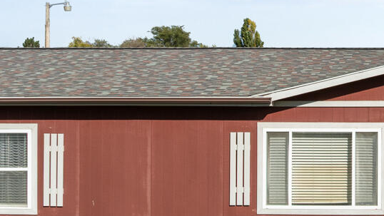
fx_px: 845
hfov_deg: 24.3
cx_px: 399
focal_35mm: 83
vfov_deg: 14.6
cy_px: 105
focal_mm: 12.29
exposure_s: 1/640
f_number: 5.6
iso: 100
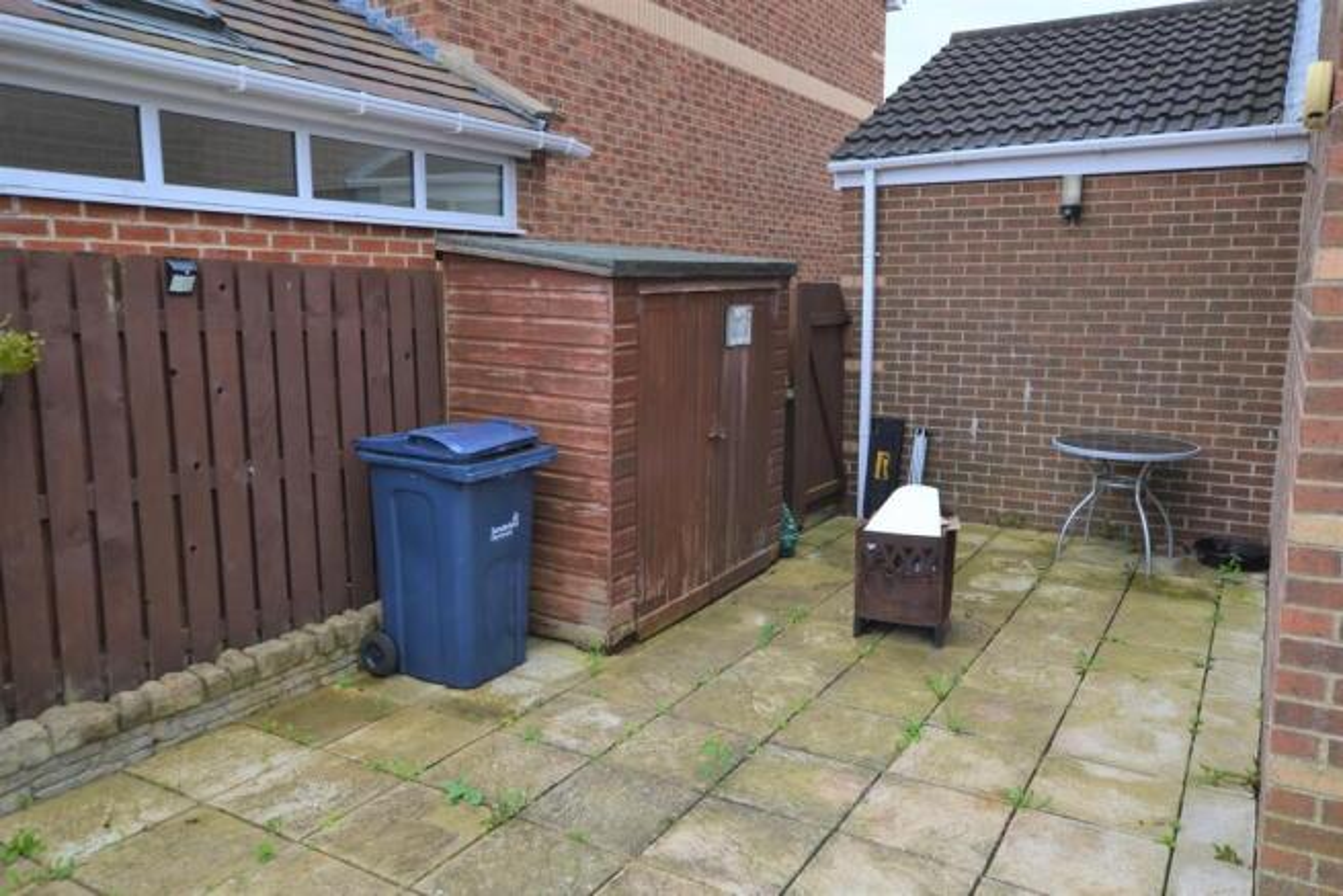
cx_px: 672
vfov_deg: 50.4
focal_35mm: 26
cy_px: 448
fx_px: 951
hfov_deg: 70.4
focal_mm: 17
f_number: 5.6
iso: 200
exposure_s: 1/125
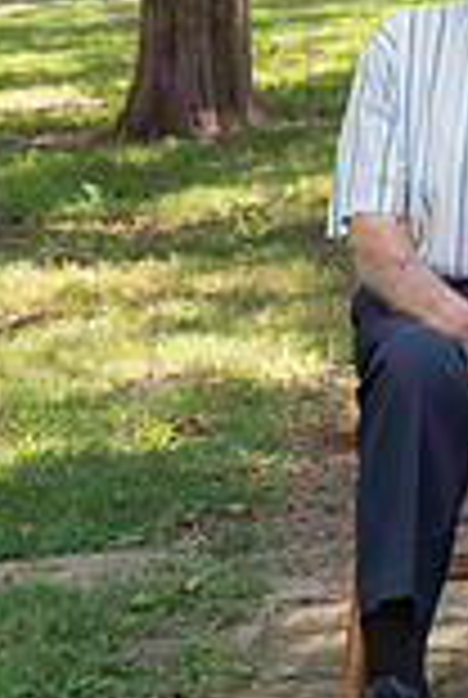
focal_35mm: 246
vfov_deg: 8.3
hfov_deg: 5.6
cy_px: -50
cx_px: 639
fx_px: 4775
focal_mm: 85
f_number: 8
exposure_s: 1/200
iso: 500
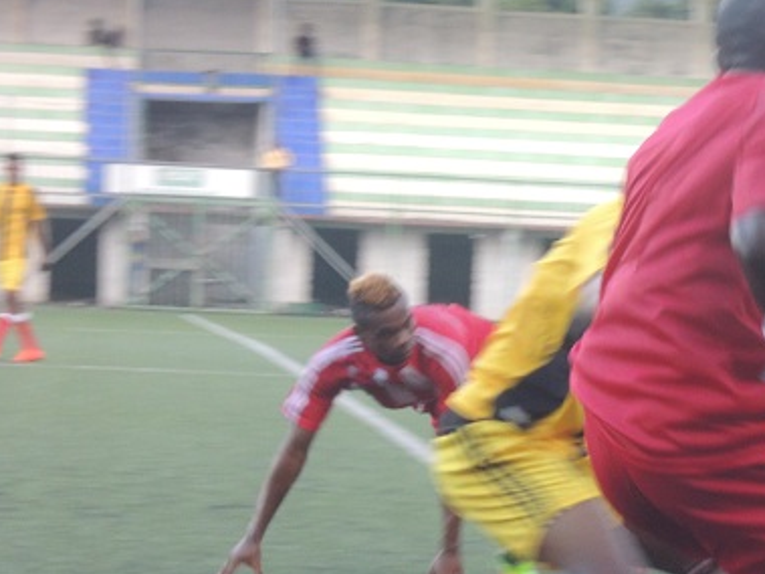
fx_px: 3712
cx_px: 739
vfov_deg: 8.8
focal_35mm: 168
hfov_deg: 11.7
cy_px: 548
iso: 400
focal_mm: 15.2
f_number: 5
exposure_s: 1/60
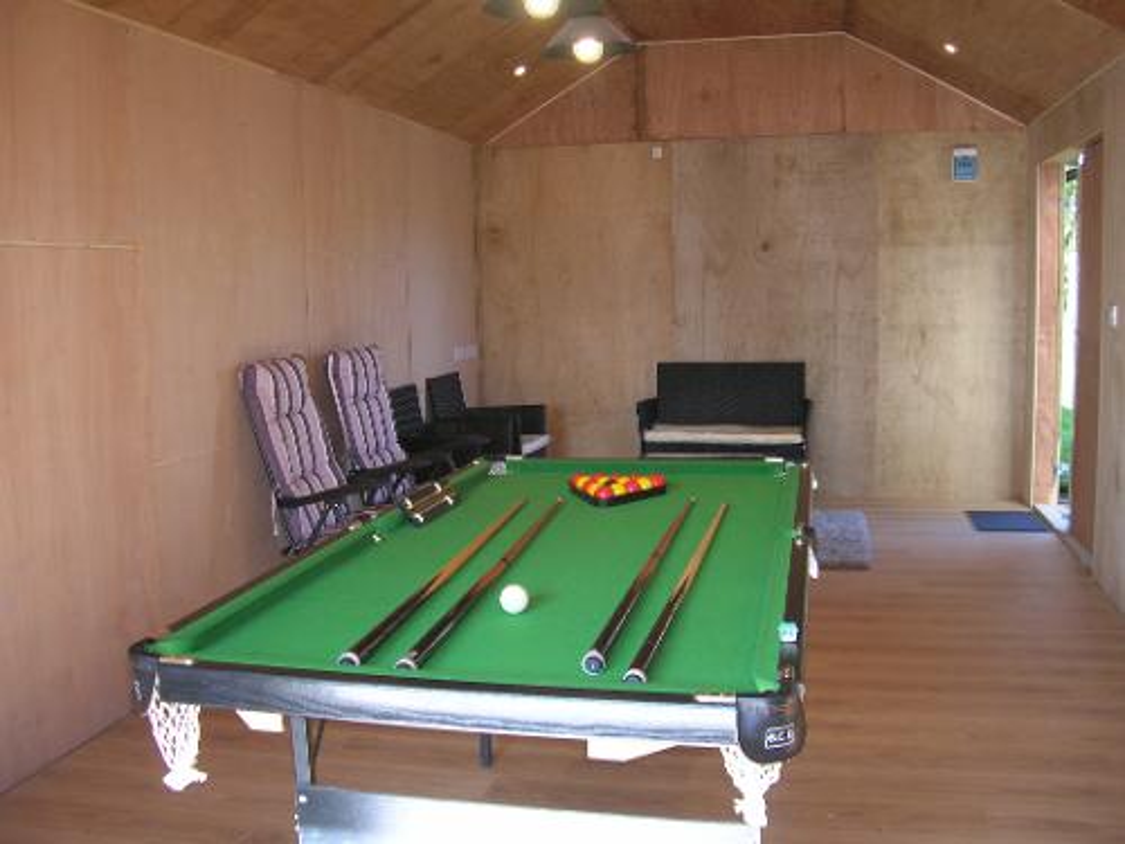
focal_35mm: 34
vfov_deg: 41.8
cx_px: 562
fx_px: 1105
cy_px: 422
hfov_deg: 54.0
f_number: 2.9
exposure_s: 1/30
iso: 50
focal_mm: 5.7
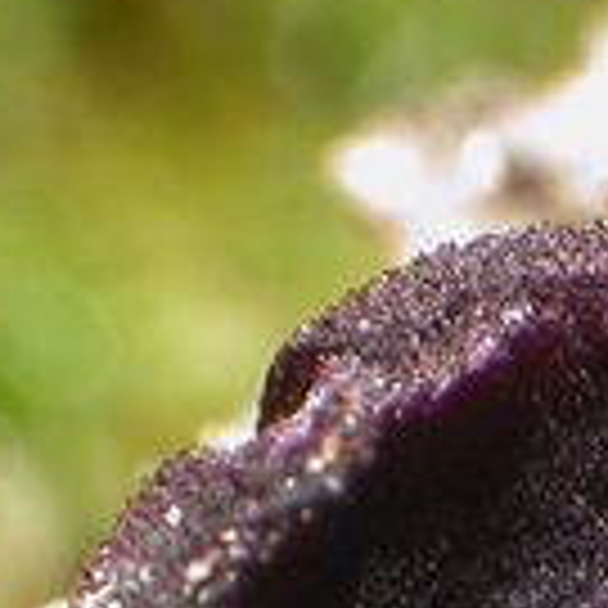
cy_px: 1115
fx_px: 9379
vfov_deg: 3.7
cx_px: 865
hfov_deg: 3.7
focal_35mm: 472
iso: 100
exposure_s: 1/8
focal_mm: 21.3
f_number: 10.2
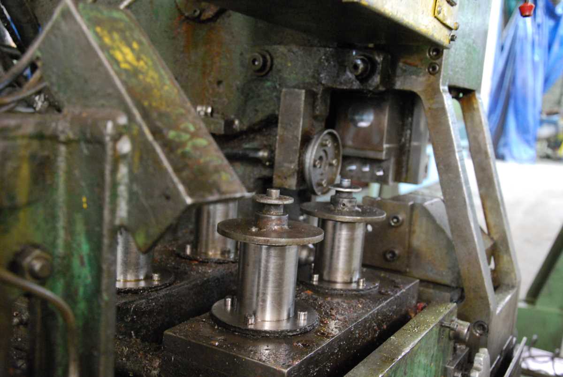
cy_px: 188
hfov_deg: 49.5
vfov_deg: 34.3
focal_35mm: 39
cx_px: 282
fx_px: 611
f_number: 4
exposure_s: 1/8
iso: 1600
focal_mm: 26
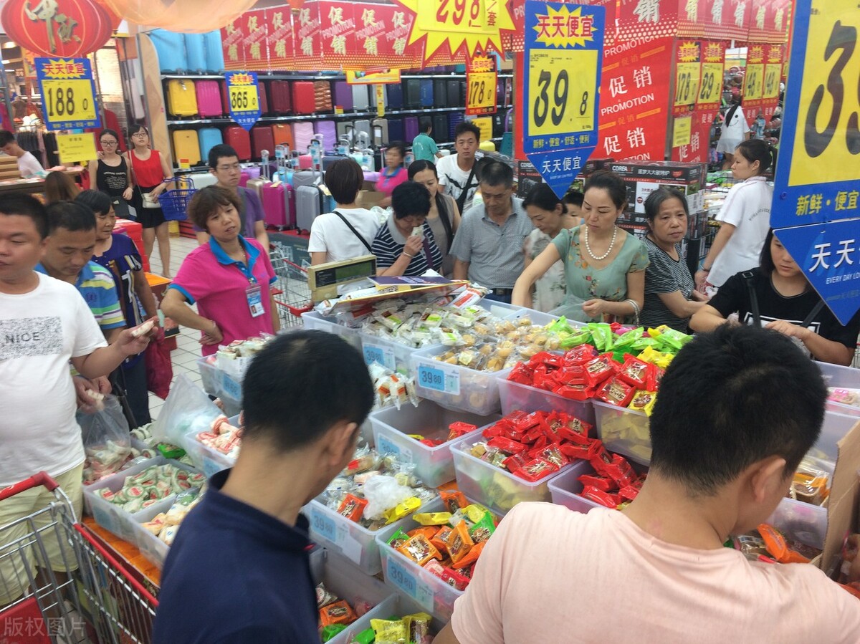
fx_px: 720
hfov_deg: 61.7
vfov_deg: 48.2
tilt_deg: -14.8
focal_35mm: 29
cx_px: 430
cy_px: 322
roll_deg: +1.4
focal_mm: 4.15
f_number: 2.2
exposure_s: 1/33
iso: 40
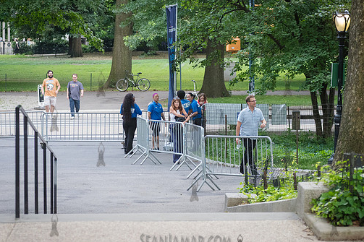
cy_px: 109
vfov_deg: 11.1
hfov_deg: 16.7
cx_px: 183
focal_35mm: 123
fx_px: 1243
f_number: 4
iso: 2000
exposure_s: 1/640
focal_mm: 80
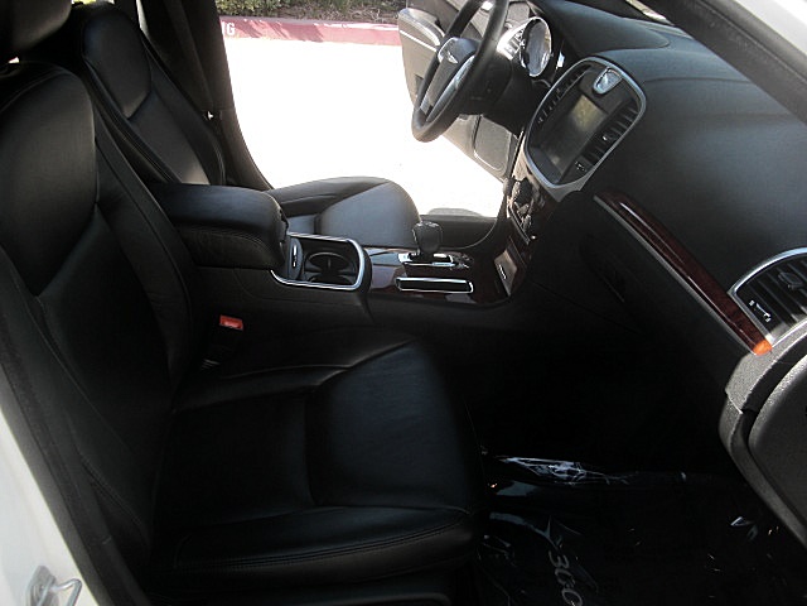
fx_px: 839
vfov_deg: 39.7
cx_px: 404
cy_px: 303
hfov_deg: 51.4
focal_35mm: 36
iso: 50
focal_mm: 6.3
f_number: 2.8
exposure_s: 1/125
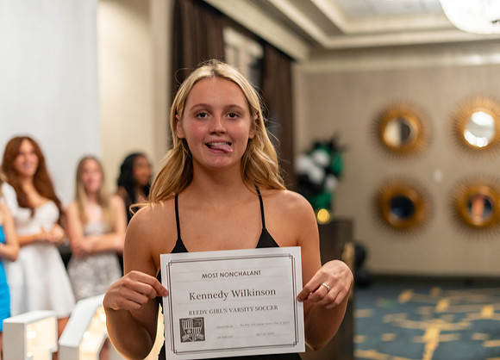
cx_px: 250
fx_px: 759
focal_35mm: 53
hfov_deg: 36.5
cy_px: 180
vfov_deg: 26.7
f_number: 1.8
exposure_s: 1/250
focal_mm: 50
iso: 1000
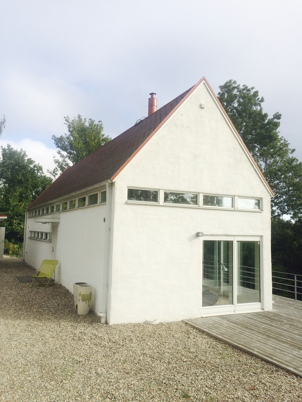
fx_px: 337
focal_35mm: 29
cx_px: 151
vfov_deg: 61.7
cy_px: 201
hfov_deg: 48.2
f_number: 2.2
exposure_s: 1/1520
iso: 32
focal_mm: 4.15
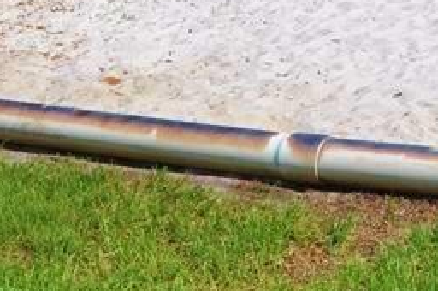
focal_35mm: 122
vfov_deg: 10.8
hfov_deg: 15.2
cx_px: 707
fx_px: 1482
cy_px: -135
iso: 200
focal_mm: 18
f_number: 14
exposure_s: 1/200
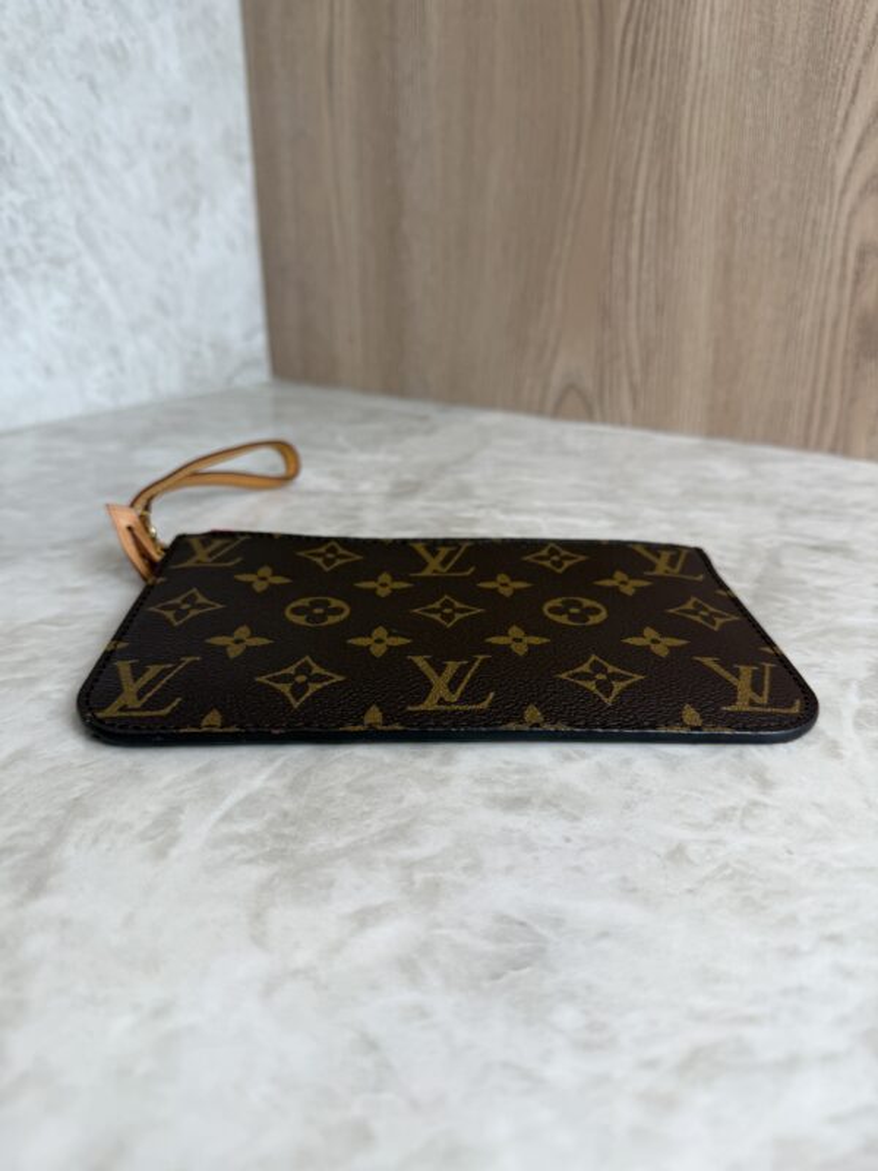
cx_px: 439
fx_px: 812
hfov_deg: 56.8
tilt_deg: -23.2
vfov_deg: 71.6
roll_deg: -0.1
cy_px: 586
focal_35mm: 24
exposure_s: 1/120
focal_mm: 6.76
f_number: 1.78
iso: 64
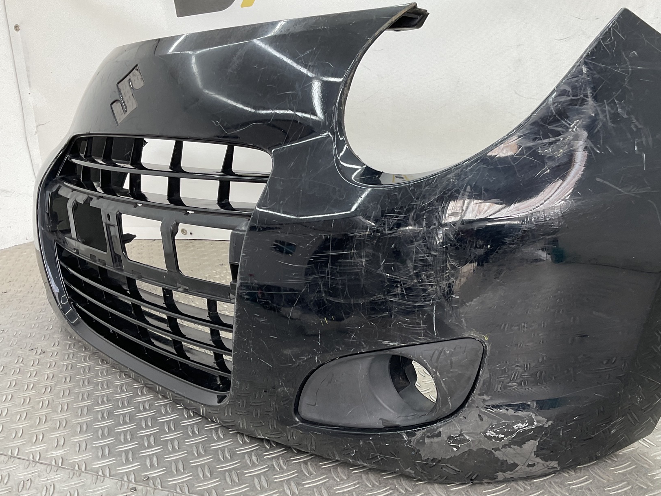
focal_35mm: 36
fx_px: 687
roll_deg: +3.7
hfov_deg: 50.9
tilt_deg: -17.0
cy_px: 261
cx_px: 407
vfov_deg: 39.6
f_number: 1.8
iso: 25
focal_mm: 3
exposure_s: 1/100
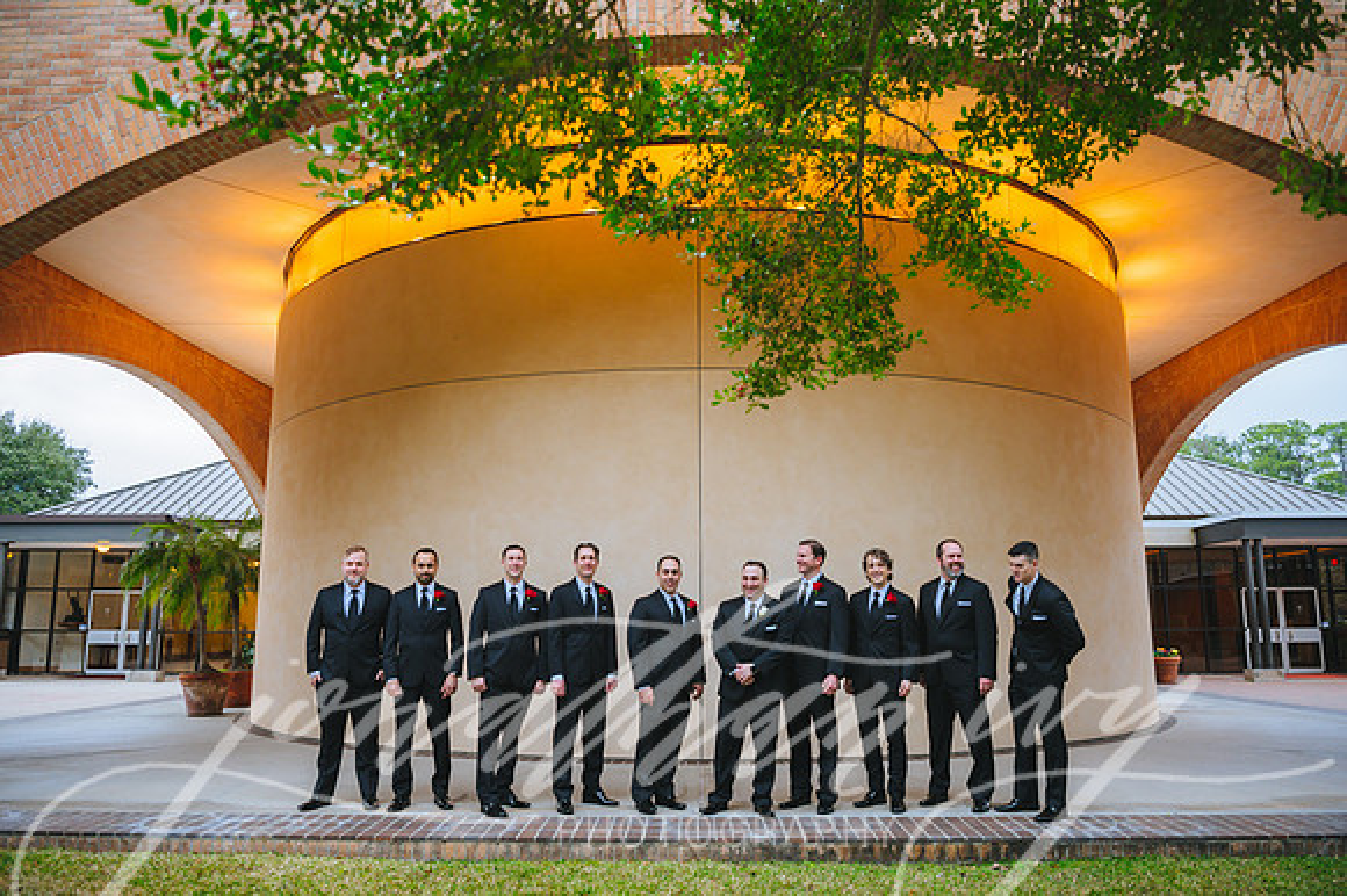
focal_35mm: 28
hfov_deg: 65.5
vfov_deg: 46.4
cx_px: 674
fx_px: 1047
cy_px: 448
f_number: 3.2
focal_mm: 28
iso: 1000
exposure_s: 1/160
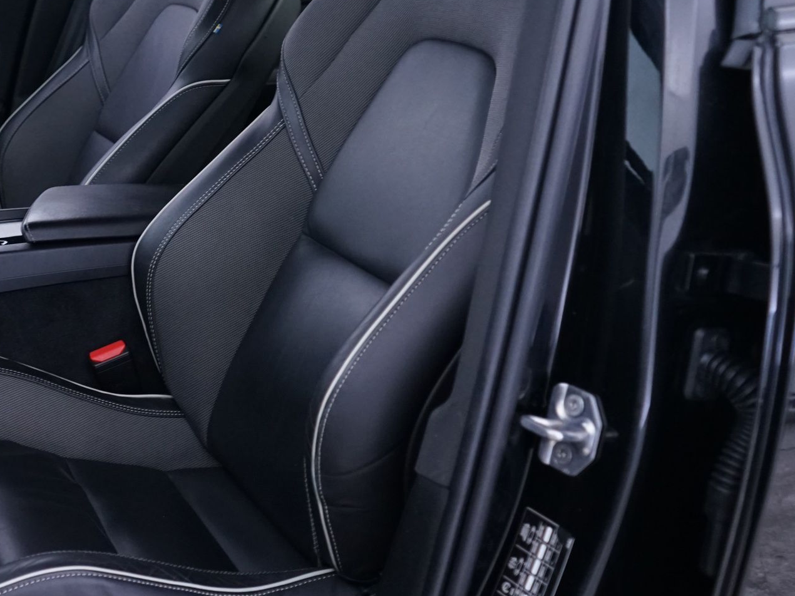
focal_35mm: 53
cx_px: 94
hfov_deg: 34.4
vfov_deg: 27.5
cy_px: 243
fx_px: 1217
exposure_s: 1/20
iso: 2000
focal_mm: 28
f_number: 4
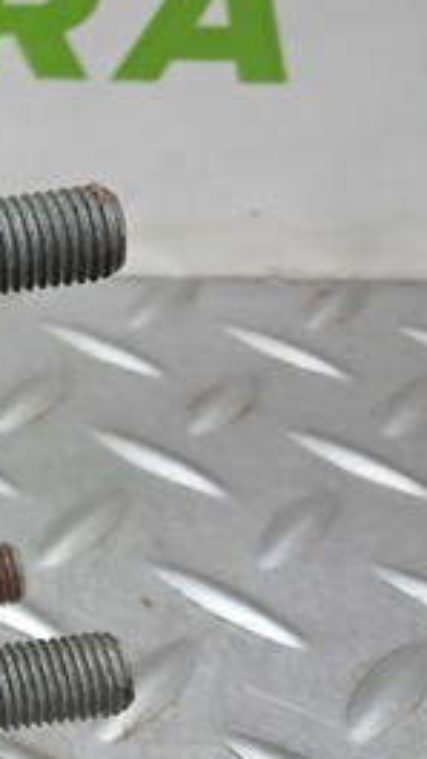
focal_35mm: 71
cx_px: -410
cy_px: 377
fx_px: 1430
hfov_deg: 14.3
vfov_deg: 29.7
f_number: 1.8
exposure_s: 1/50
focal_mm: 4
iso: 160
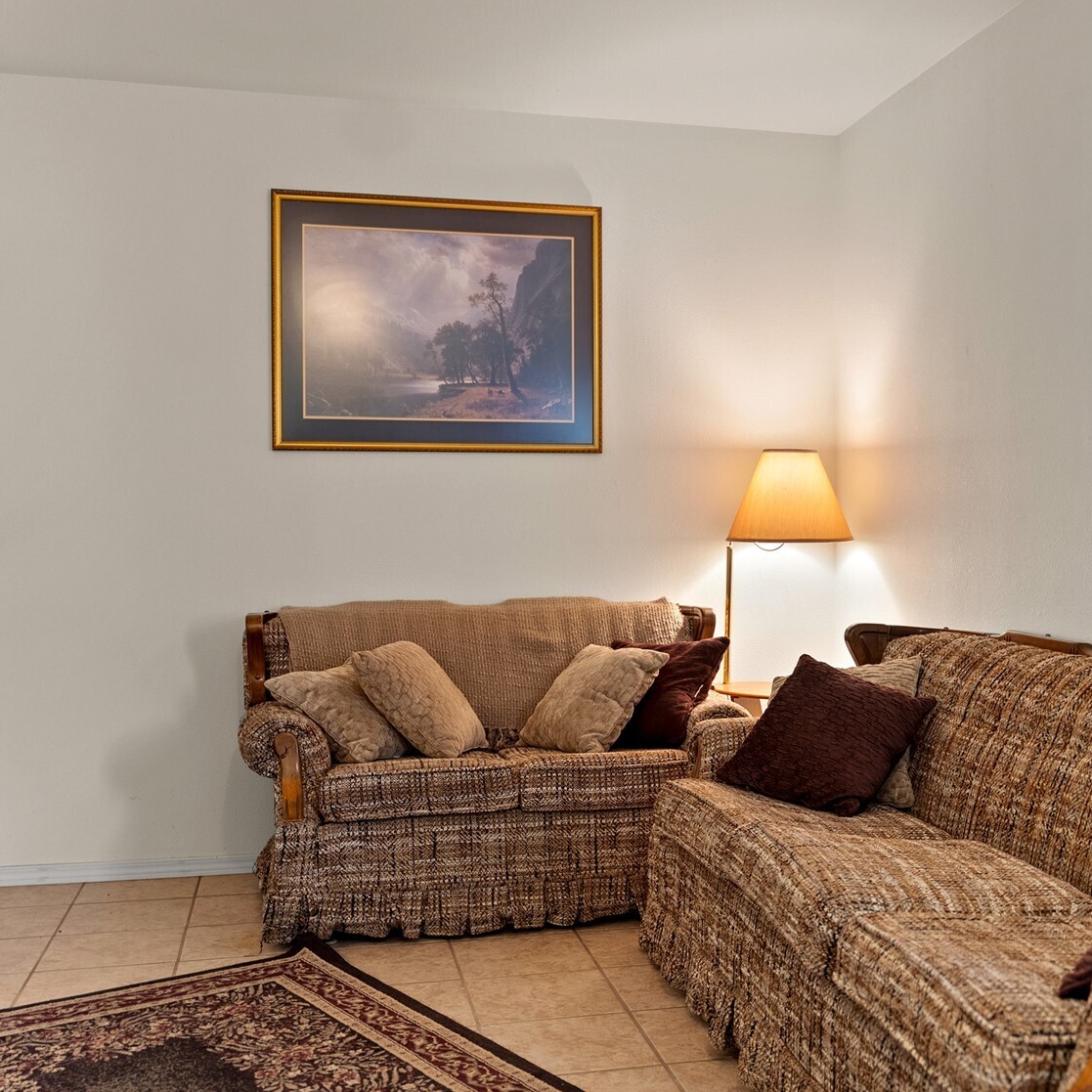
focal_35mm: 40
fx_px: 1432
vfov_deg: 41.7
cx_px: 718
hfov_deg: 41.3
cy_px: 540
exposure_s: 1/6
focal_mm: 31.1
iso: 320
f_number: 2.8
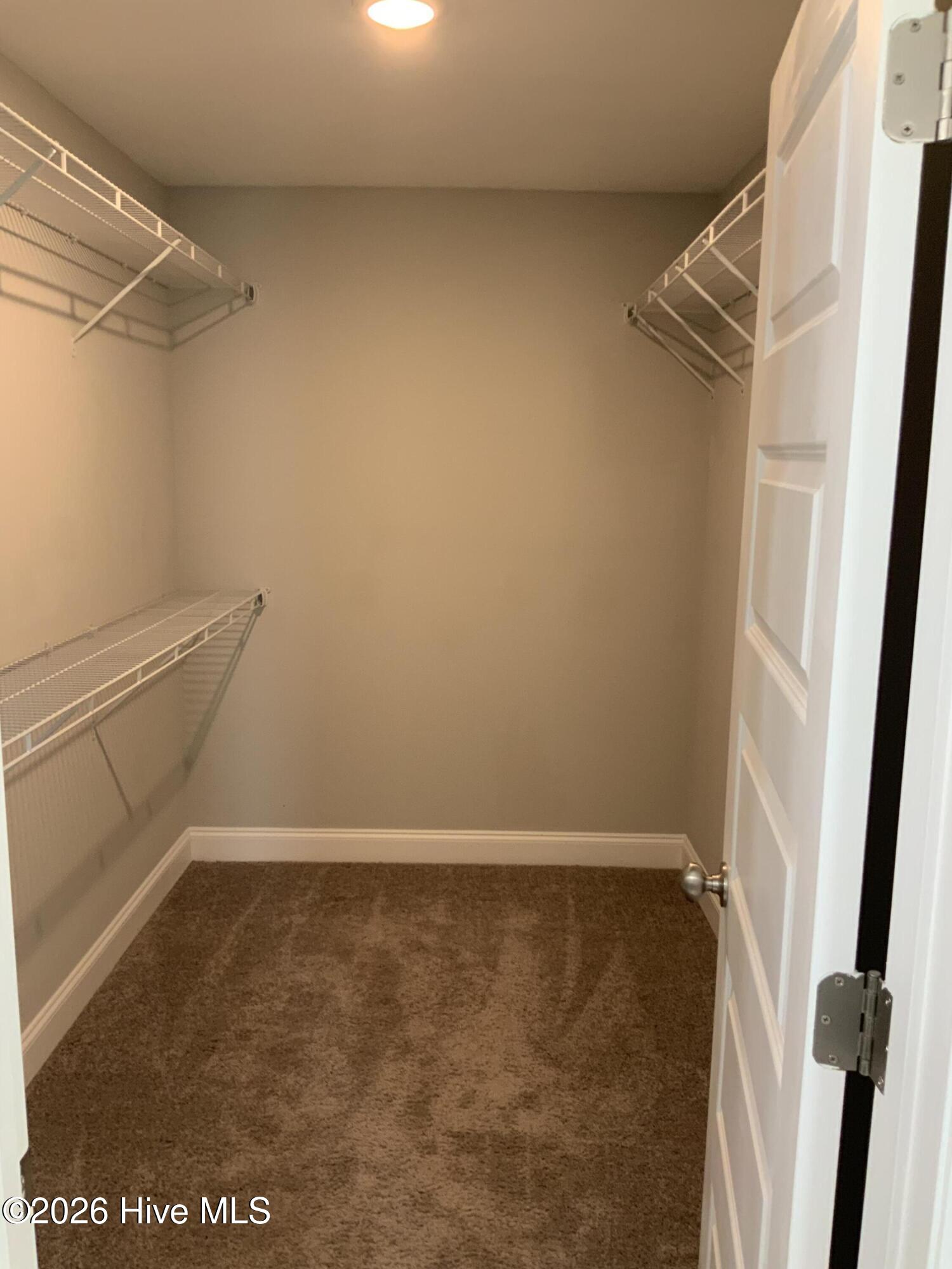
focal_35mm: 29
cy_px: 634
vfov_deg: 61.7
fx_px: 1063
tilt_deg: -9.9
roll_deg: +0.5
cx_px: 476
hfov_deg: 48.2
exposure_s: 1/60
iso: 125
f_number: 1.8
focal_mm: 3
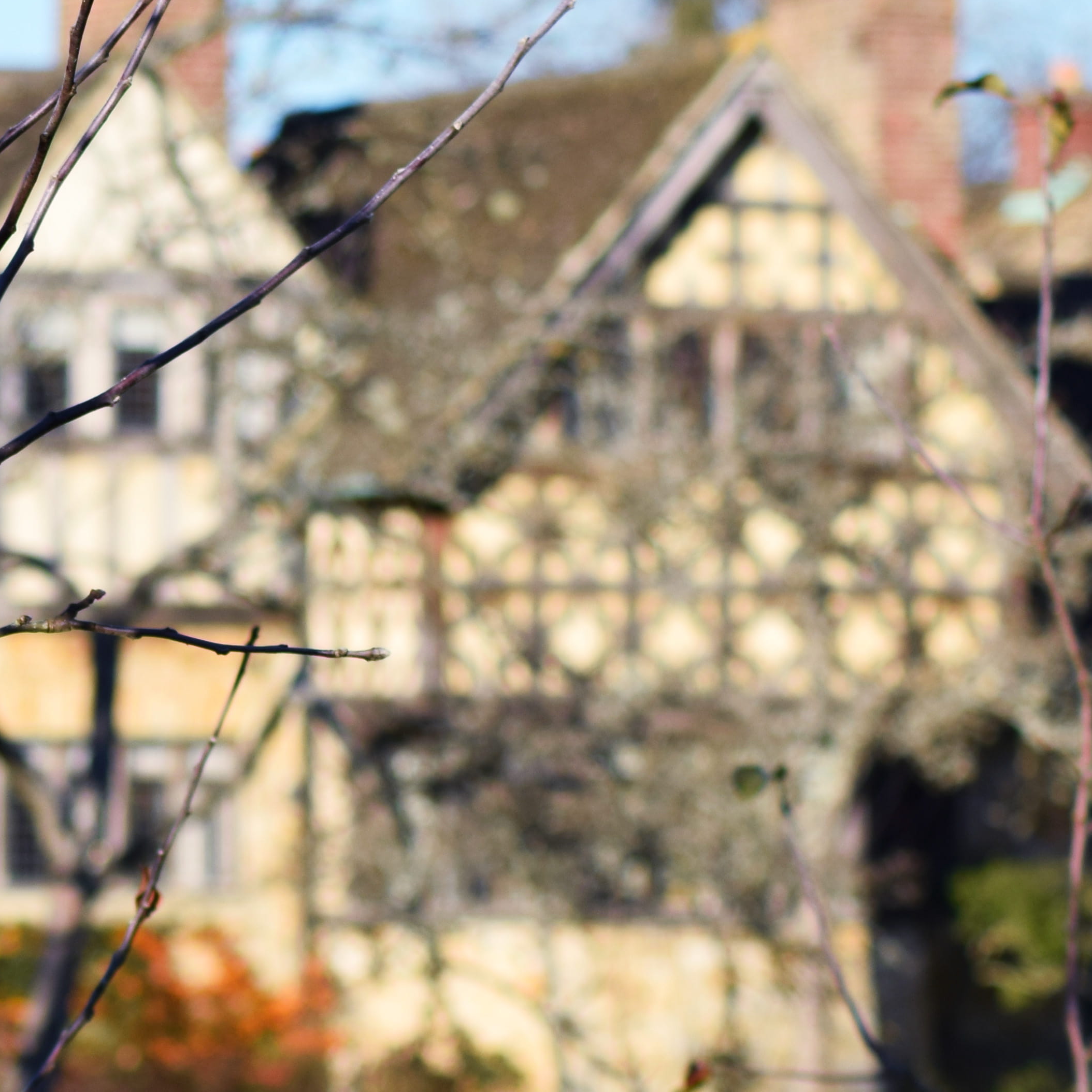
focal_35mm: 254
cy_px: 864
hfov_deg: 6.8
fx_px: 9065
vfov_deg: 6.9
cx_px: -241
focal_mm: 70
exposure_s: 1/640
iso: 200
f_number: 6.3
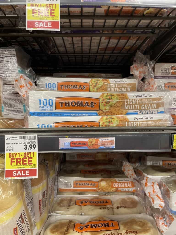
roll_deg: +0.2
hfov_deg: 53.1
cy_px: 118
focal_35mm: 26
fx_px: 176
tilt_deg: -5.0
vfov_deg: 67.3
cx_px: 88
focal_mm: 4.2
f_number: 1.6
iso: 160
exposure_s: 1/60
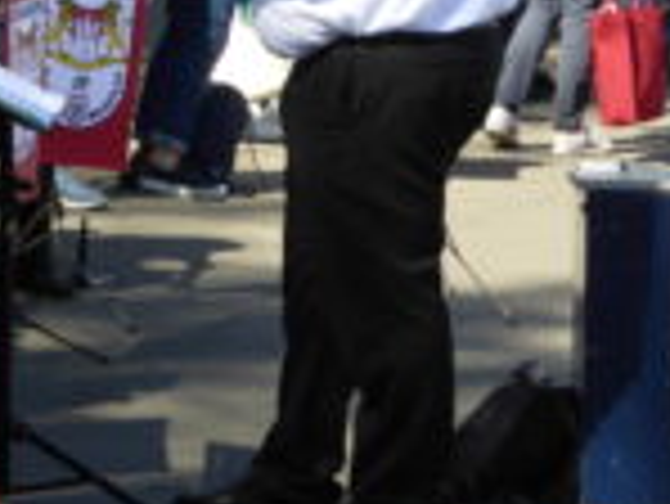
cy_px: -18
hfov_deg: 9.8
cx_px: -216
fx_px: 3835
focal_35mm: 198
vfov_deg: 7.5
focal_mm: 12.5
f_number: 5
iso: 100
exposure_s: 1/250
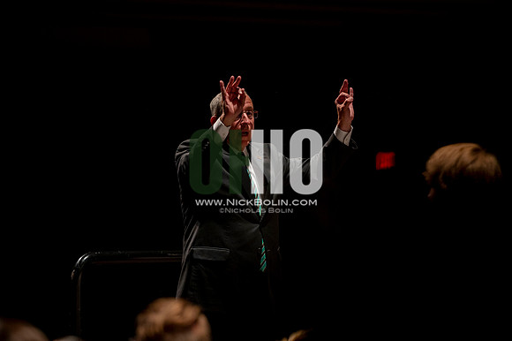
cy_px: 170
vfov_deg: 6.9
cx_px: 256
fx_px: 2843
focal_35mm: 200
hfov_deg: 10.3
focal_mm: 200
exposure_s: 1/500
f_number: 2.8
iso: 2500
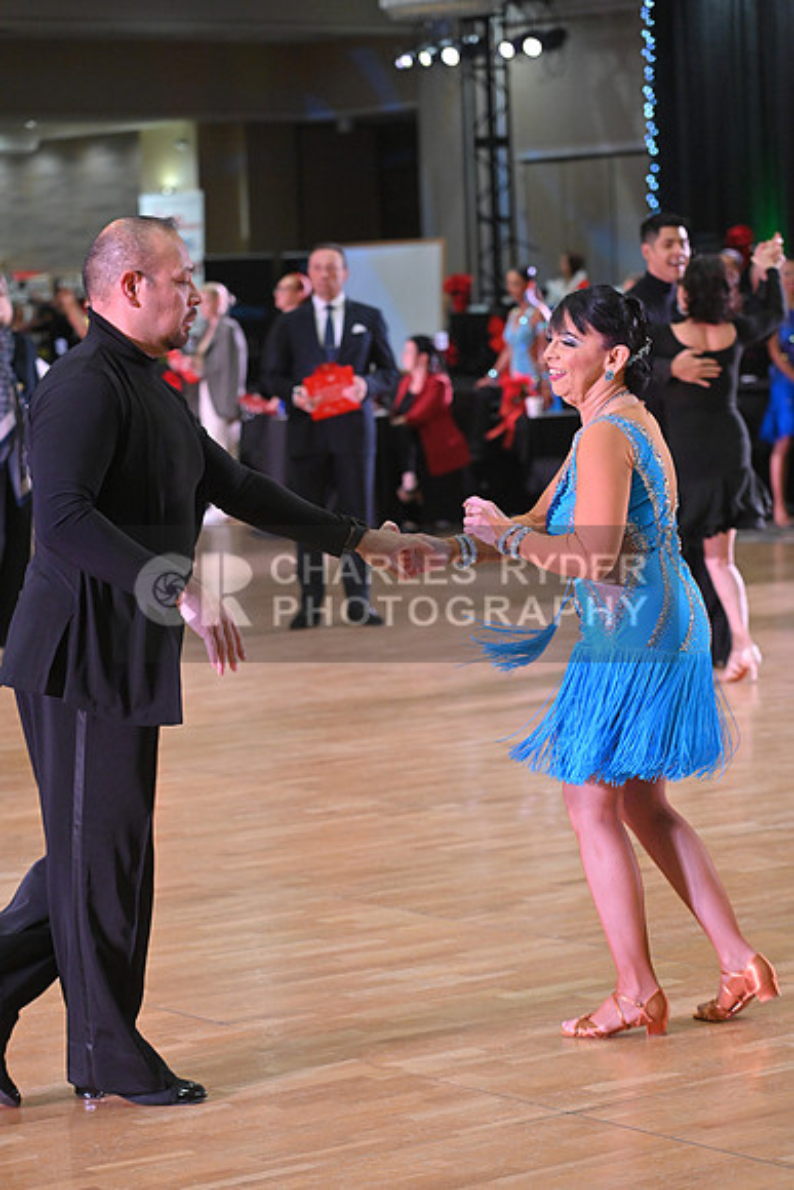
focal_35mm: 105
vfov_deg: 19.5
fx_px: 3471
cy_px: 595
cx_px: 397
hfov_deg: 13.0
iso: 2500
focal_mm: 105
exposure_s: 1/320
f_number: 4.5
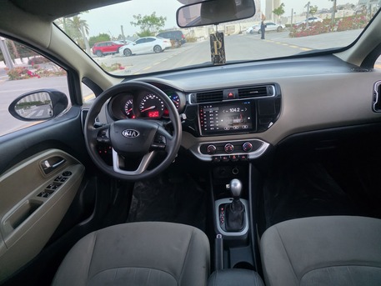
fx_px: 253
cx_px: 190
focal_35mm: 23
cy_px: 143
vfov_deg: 58.9
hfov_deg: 73.9
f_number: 1.7
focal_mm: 6.3
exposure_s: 1/100
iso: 1600
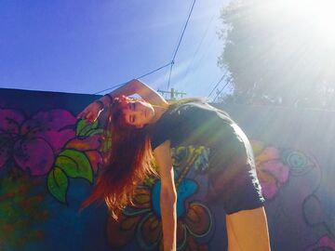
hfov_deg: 58.4
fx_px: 300
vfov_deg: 45.4
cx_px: 168
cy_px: 126
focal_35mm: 31
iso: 32
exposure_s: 1/1661
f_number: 2.2
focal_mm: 2.65
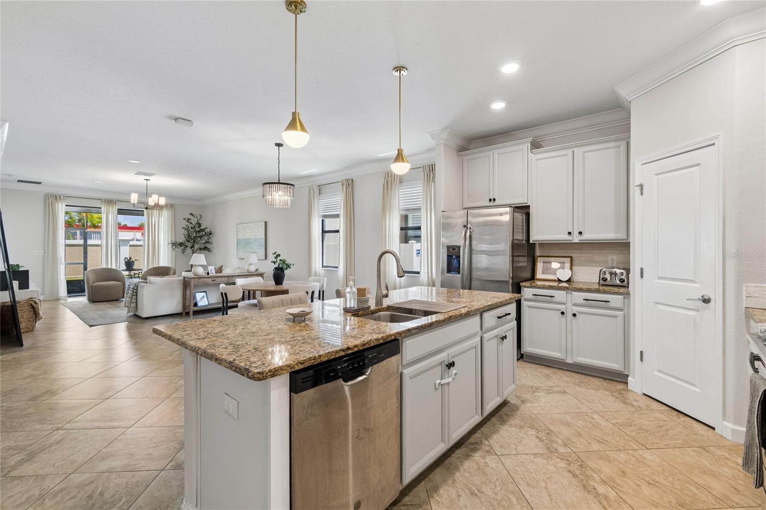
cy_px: 255
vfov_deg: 77.3
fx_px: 319
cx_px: 383
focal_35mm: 15
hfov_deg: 100.4
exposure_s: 1/5
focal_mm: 10
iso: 100
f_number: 7.1
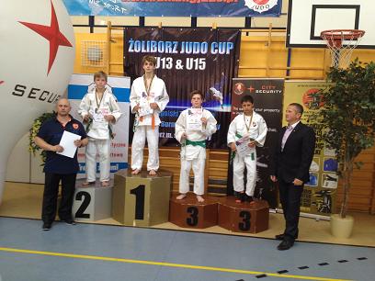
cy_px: 140
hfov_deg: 52.6
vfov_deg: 40.7
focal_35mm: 35
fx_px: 379
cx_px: 188
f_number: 2.4
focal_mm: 4.28
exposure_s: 1/40
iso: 64
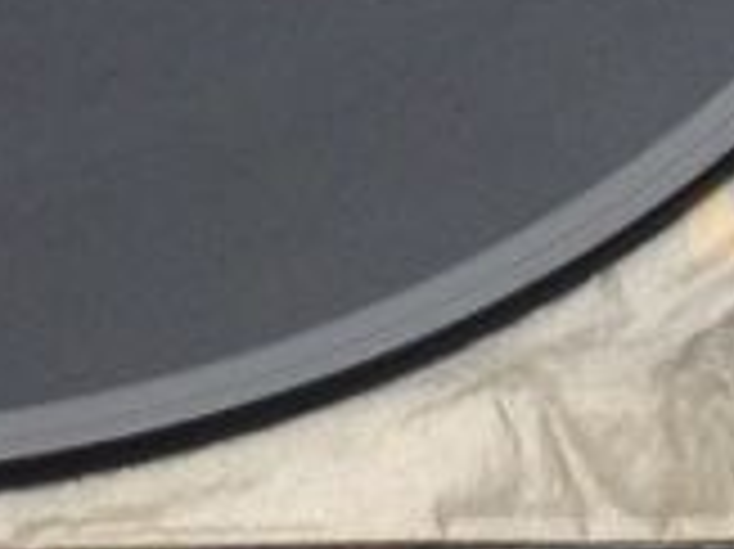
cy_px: -511
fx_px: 4556
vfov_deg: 6.7
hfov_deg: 9.1
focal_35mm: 215
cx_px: -225
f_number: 2.4
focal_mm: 4.28
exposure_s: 1/183
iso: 50
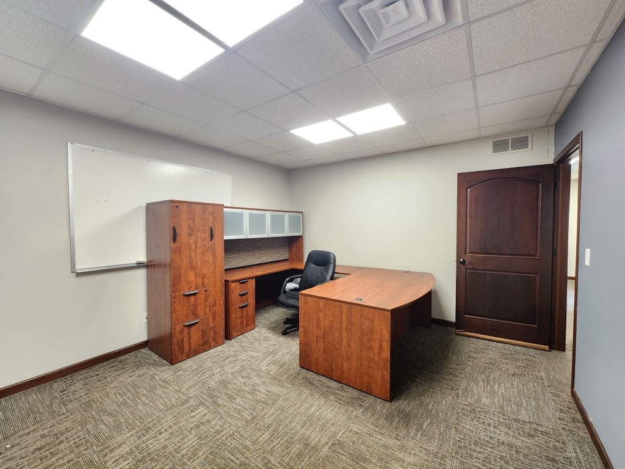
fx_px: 235
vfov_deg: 89.9
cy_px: 234
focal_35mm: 13
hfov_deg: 106.2
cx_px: 312
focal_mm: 2.2
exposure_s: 1/40
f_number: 2.2
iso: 320
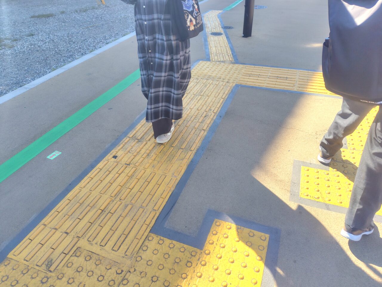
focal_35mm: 23
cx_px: 191
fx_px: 254
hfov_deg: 73.9
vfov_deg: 58.9
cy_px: 144
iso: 50
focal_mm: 5.6
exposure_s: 1/842
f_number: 1.9
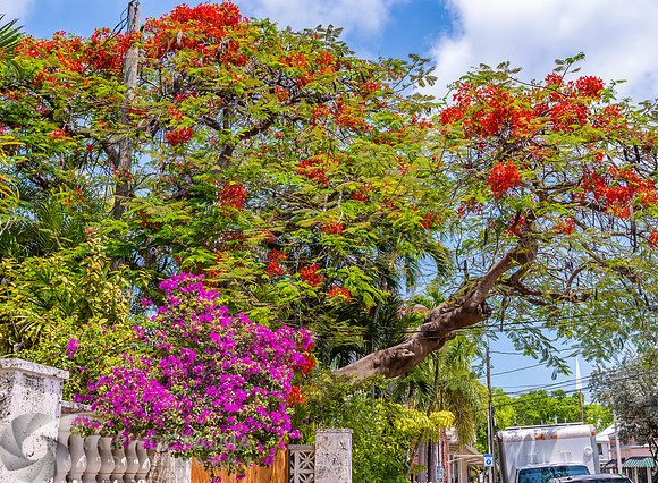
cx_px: 340
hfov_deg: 48.4
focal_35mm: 39
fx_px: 732
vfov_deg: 36.5
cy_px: 274
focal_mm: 32
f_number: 8
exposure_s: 1/100
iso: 64
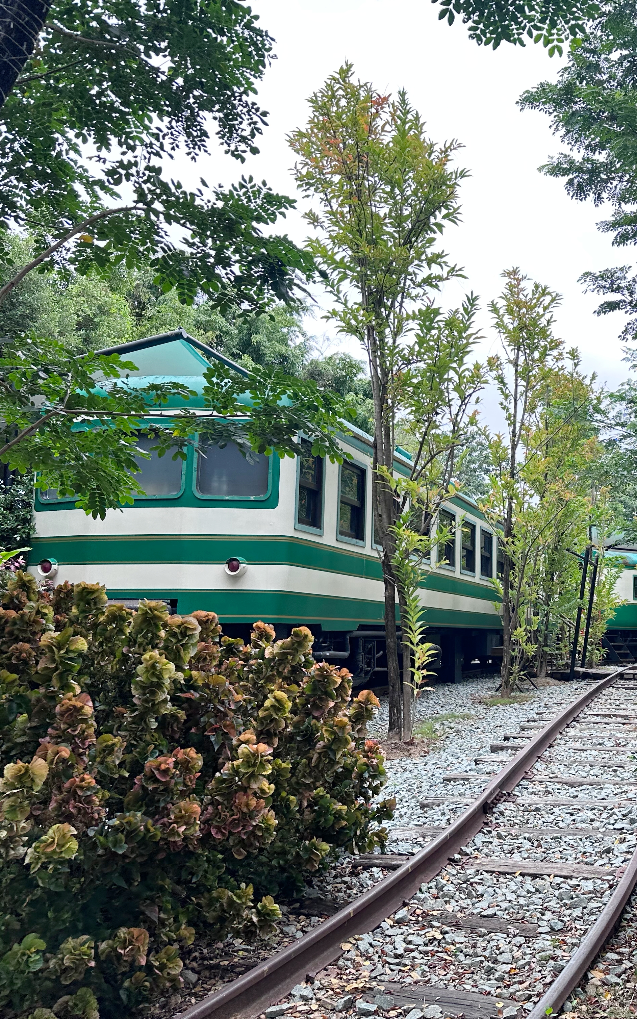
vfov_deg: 56.7
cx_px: 517
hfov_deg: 35.9
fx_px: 944
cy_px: 510
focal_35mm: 34
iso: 80
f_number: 1.78
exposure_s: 1/279
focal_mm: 6.86
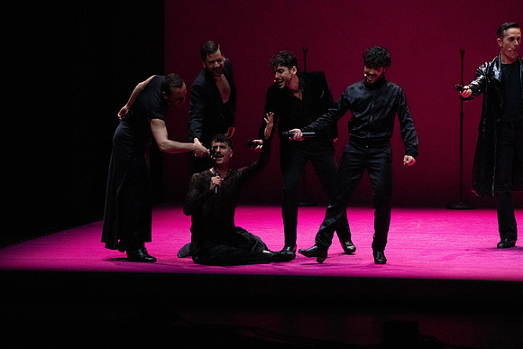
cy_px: 174
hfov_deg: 6.7
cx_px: 262
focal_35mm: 309
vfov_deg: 4.5
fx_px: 4490
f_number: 10
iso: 25600
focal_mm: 309
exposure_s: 1/400
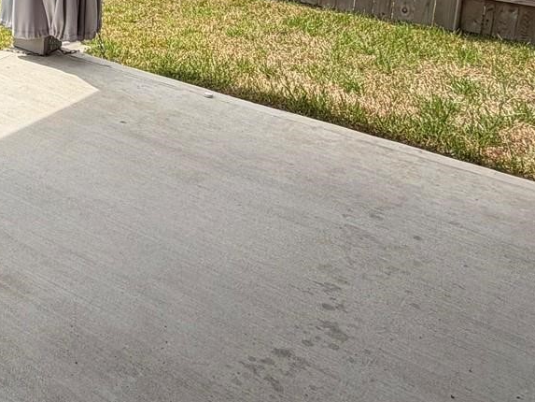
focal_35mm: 50
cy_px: -85
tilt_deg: -10.8
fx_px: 773
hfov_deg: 30.2
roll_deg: -0.3
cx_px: -162
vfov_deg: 25.9
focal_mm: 2.22
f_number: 2.2
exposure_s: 1/888
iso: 20
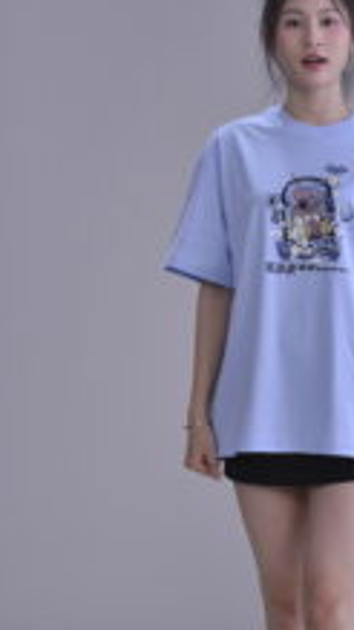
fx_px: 2239
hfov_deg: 9.0
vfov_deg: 16.0
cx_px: 309
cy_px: 380
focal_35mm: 134
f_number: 9
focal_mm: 70
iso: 400
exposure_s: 1/200
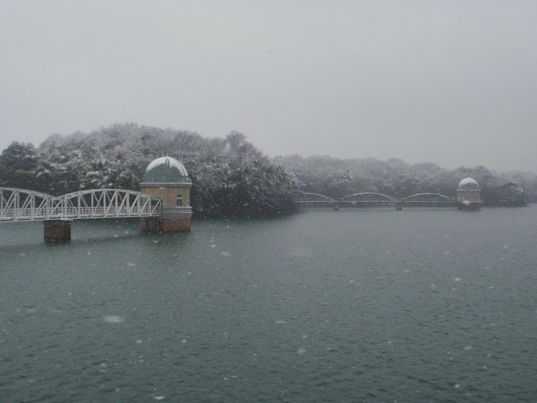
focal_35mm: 44
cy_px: 202
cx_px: 268
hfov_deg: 42.9
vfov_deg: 32.9
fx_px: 683
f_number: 6.3
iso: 100
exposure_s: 1/400
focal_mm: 7.7
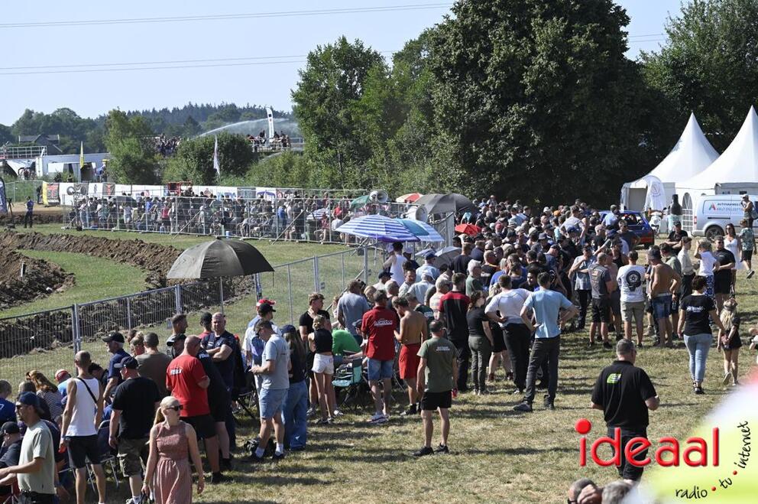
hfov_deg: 20.4
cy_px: 252
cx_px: 379
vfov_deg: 13.7
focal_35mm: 100
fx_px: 2103
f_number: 8
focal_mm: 100
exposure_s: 1/1000
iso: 400
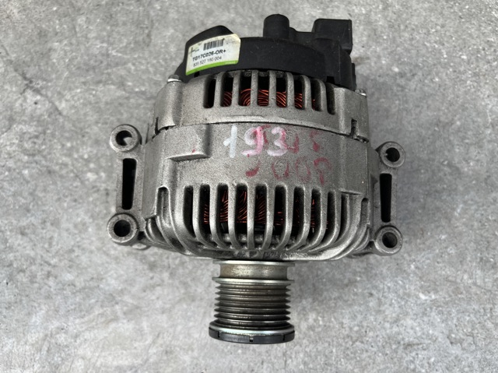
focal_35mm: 26
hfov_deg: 67.3
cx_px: 249
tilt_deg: -73.4
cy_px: 186
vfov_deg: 53.0
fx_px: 374
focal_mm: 5.1
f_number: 1.6
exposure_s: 1/381
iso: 50
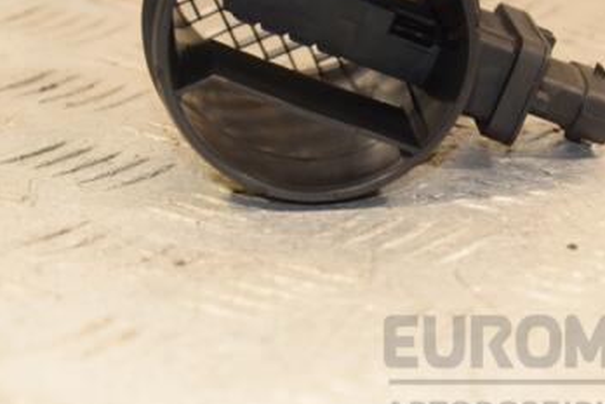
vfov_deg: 9.1
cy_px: 110
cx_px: 351
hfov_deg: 13.7
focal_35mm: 150
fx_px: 2521
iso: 1600
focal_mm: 58
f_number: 5.6
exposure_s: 1/200
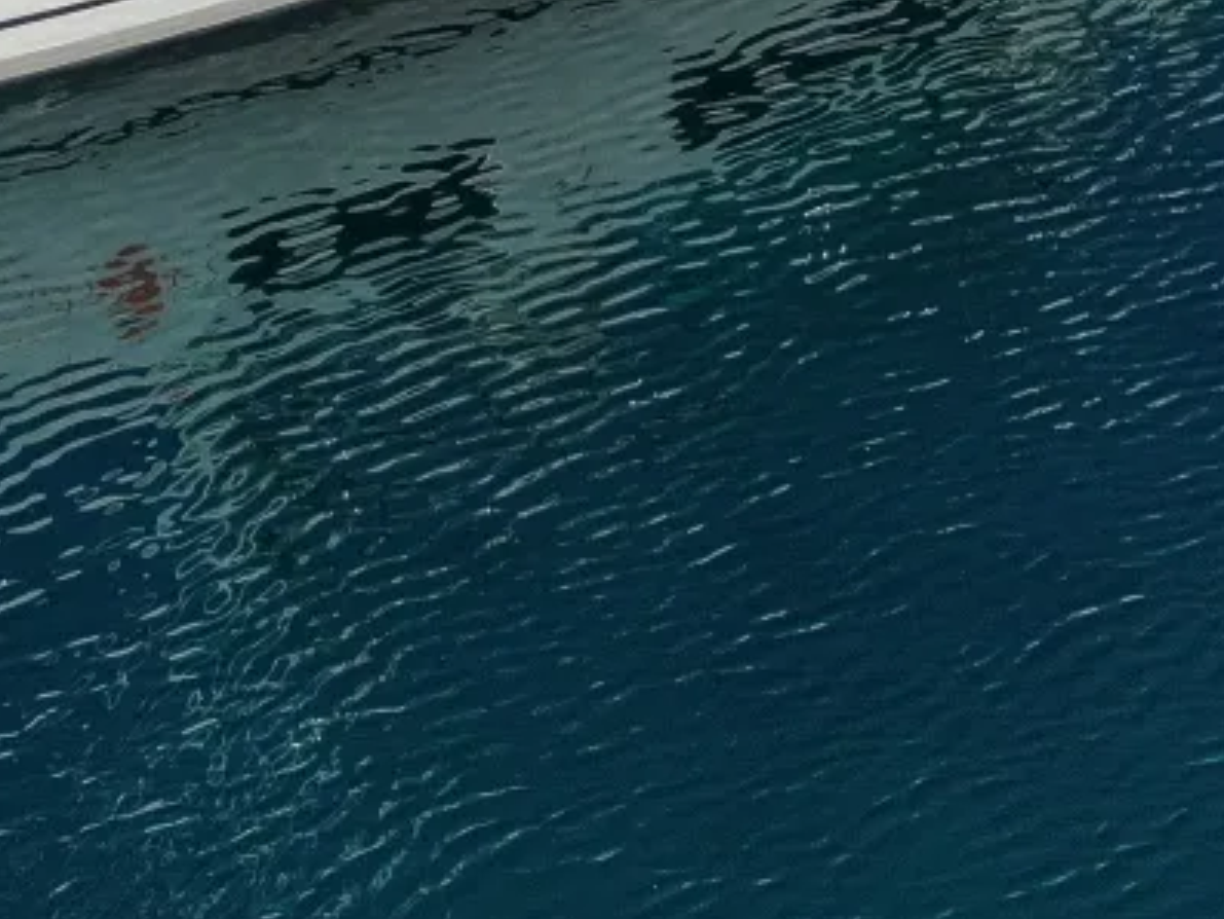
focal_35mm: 127
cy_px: -685
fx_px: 4492
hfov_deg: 15.5
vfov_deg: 11.0
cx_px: 404
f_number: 3.3
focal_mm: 6.08
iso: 100
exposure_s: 1/2000
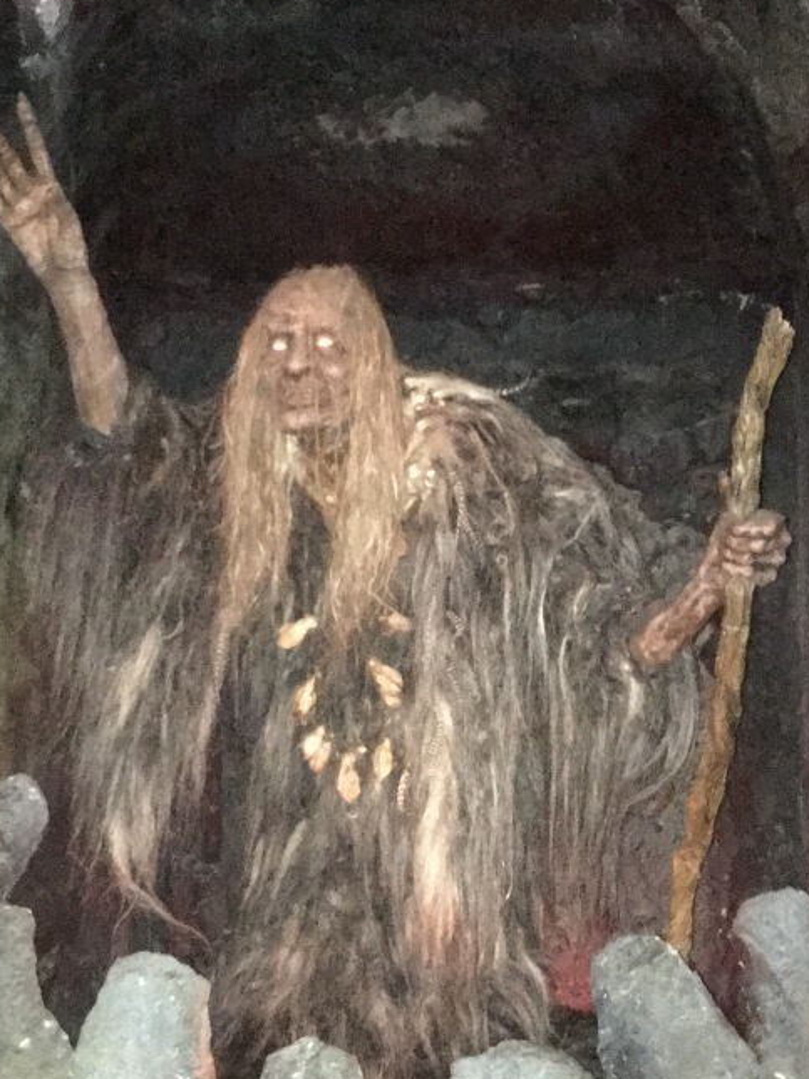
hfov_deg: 30.3
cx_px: 389
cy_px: 640
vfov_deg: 39.5
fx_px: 1496
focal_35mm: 48
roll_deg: +1.1
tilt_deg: +2.8
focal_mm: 4.15
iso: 2000
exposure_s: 1/16
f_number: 2.2
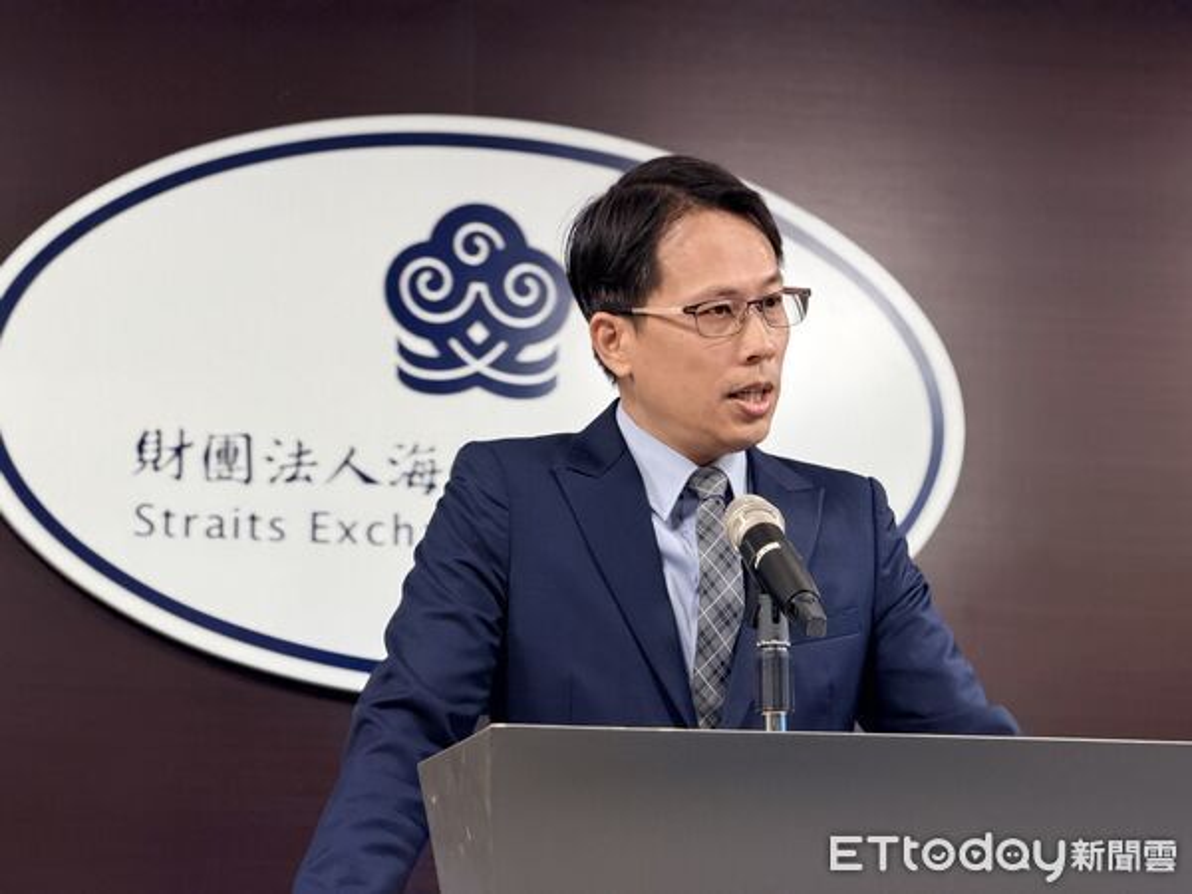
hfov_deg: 19.6
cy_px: 447
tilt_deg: +9.9
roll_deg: +0.2
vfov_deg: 14.8
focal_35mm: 100
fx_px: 3443
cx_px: 596
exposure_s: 1/120
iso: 250
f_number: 2.8
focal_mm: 16.89
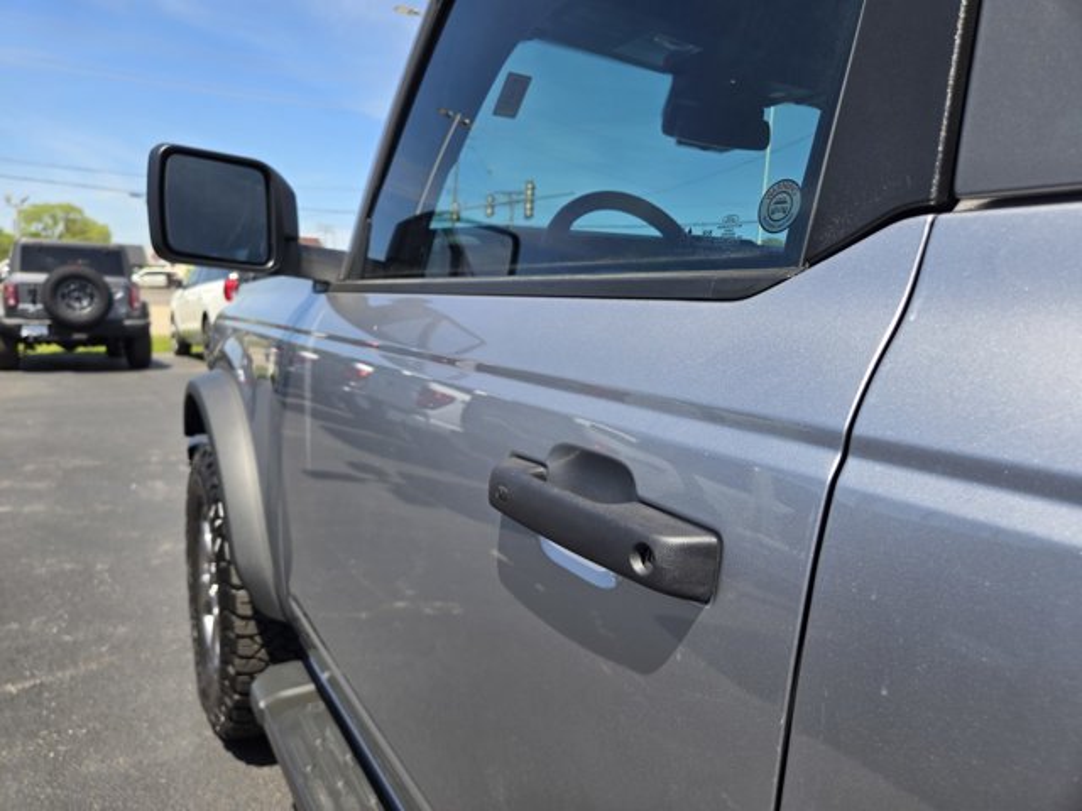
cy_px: 406
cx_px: 541
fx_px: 719
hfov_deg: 73.9
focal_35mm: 23
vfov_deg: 58.9
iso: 25
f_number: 1.8
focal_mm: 5.4
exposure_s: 1/885
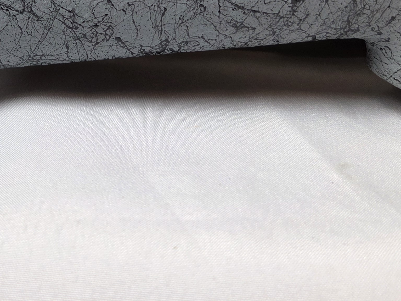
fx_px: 695
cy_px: -48
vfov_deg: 22.7
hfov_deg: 31.5
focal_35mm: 60
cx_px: 92
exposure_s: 1/120
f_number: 1.8
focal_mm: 5.4
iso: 25
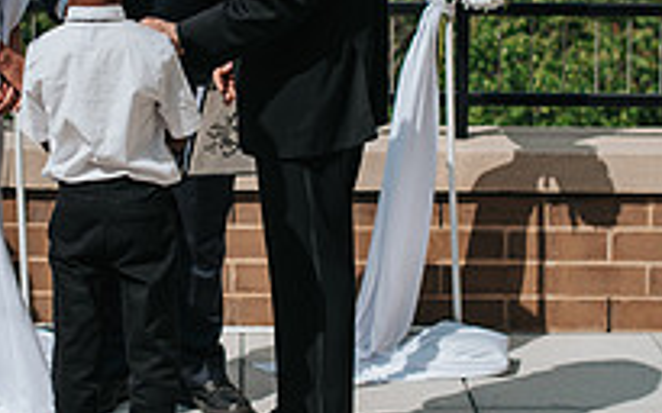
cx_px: 202
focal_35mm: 155
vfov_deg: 8.4
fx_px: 2796
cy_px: 92
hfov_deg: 13.5
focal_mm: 50
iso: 100
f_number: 3.2
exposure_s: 1/2000
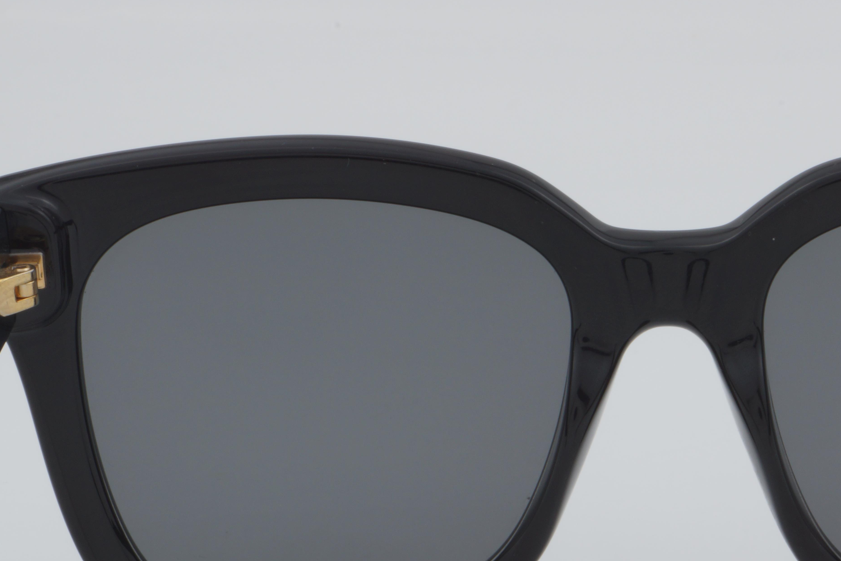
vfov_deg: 10.3
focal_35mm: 133
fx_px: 3102
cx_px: 665
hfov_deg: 15.3
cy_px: 370
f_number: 32
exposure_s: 1/4
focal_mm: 55
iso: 100
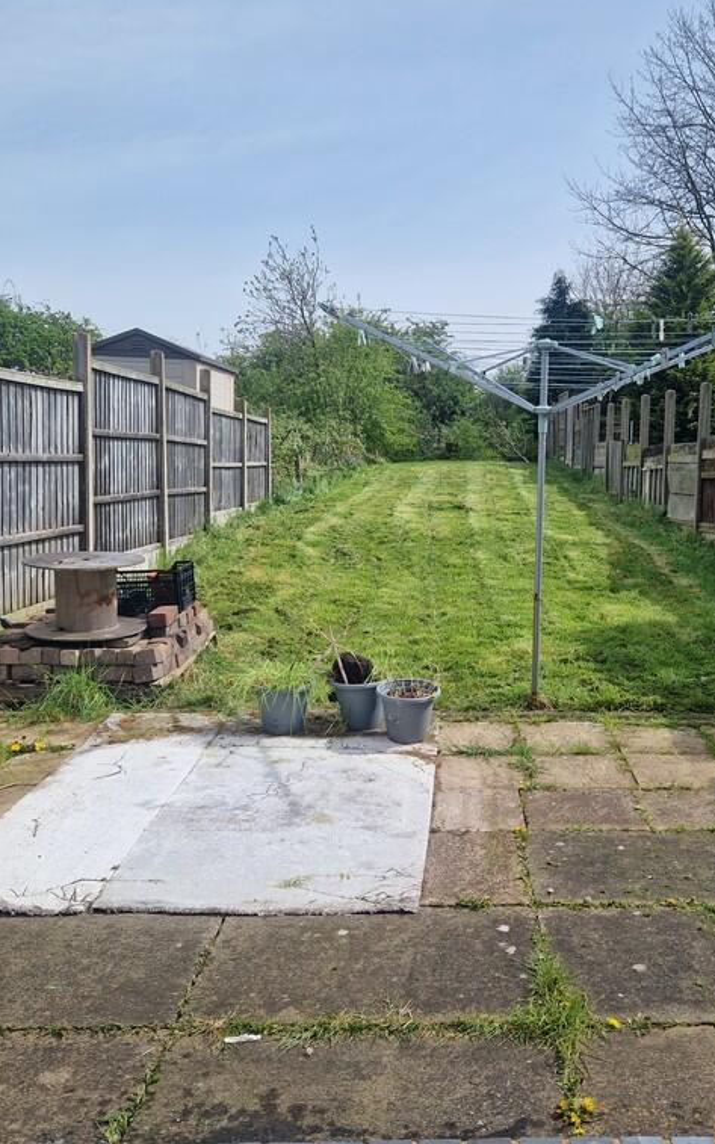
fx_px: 1029
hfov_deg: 37.8
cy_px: 565
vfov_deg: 58.1
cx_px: 484
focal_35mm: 33
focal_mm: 5.4
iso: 50
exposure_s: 1/1824
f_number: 1.8
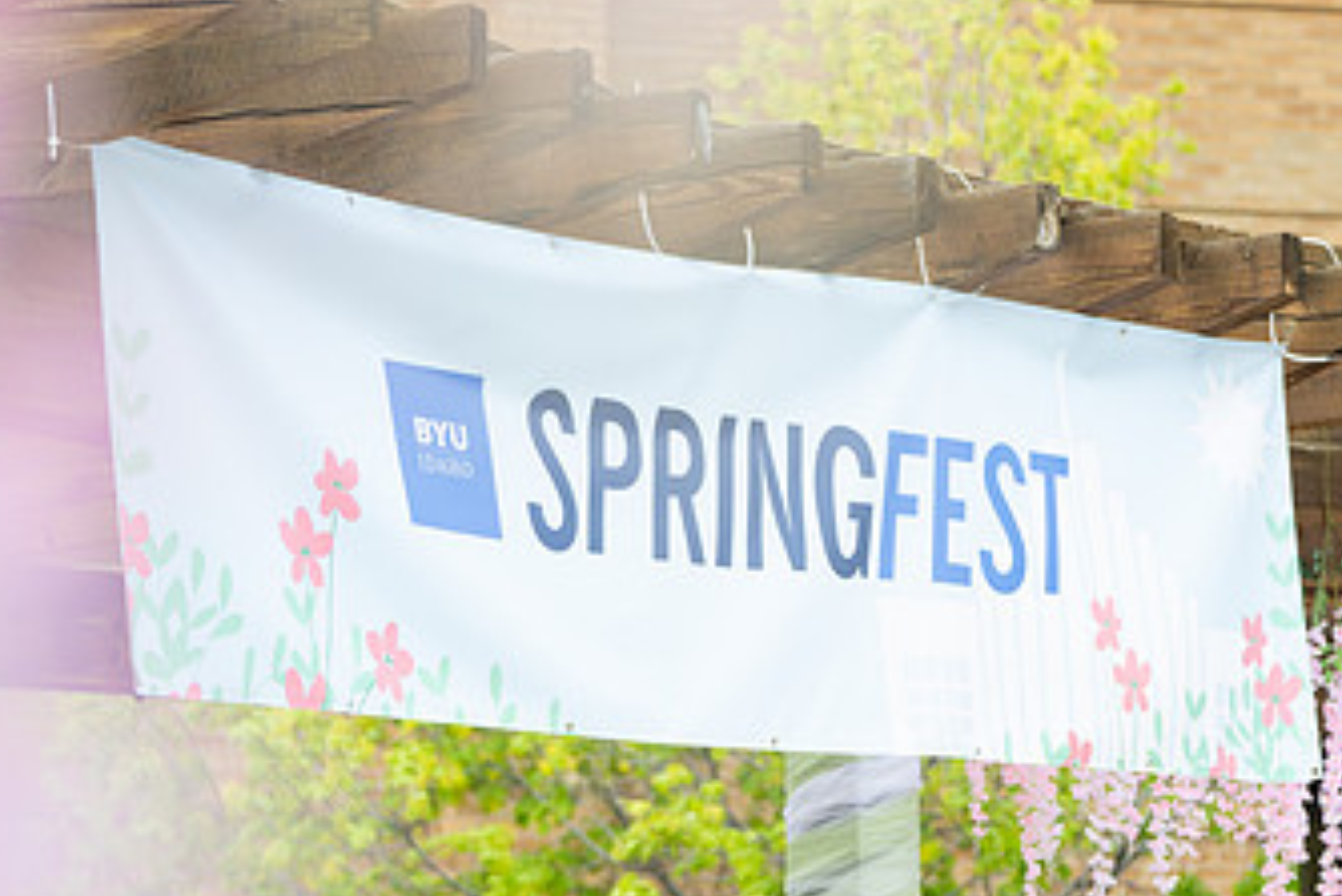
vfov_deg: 8.4
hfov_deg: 12.5
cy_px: 607
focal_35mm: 164
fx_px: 6116
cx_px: 671
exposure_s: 1/400
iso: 200
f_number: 2.8
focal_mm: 81
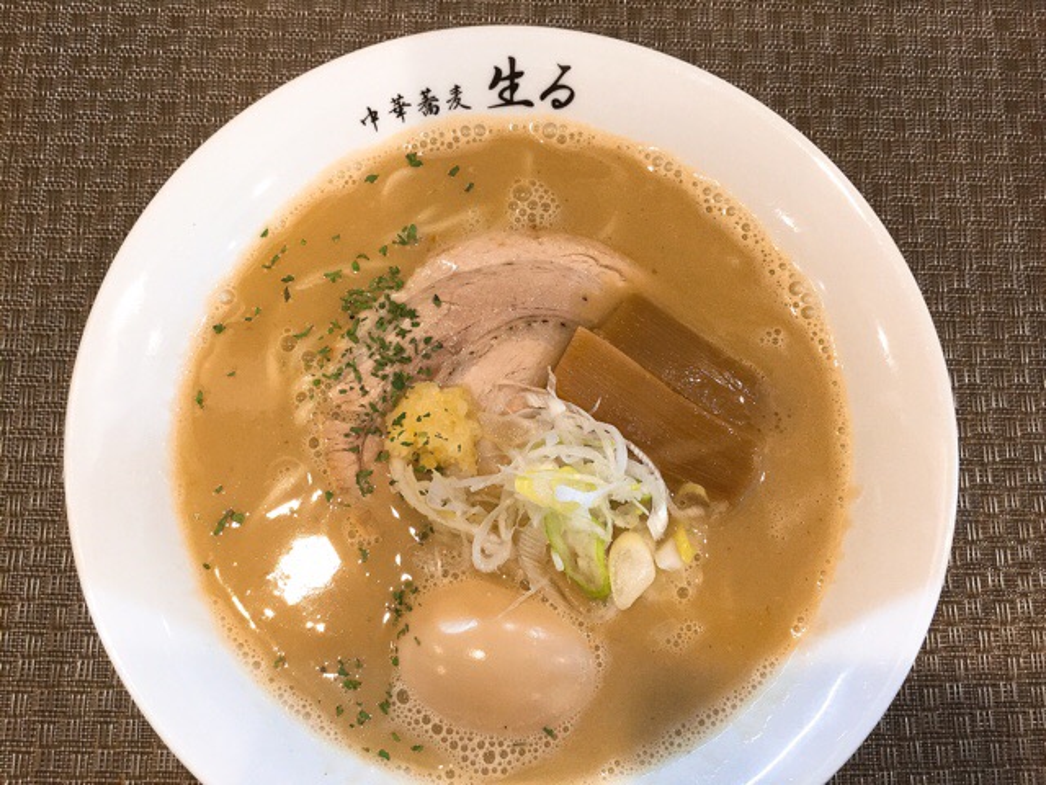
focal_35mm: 31
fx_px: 937
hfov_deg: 58.4
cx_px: 523
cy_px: 392
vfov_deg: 45.4
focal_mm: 3.3
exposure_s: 1/30
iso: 100
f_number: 2.4
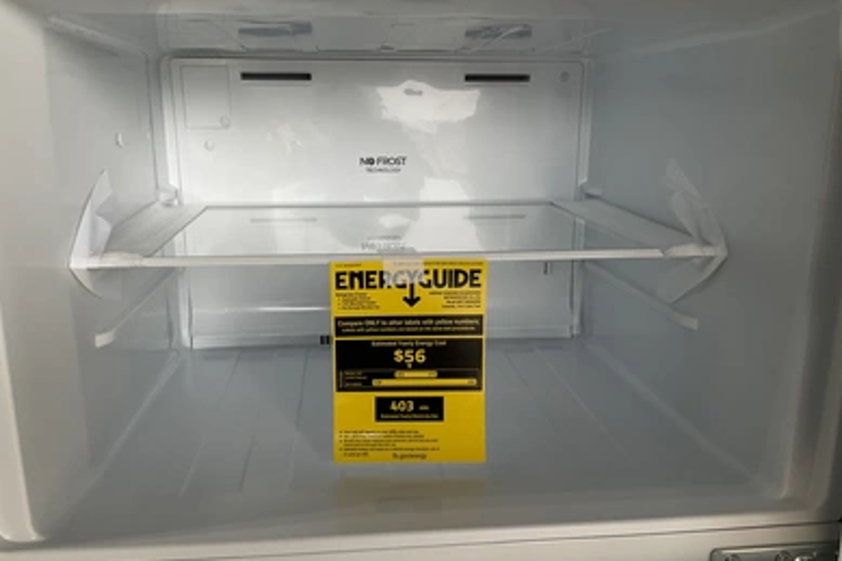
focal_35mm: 31
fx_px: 725
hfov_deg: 60.3
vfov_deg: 42.3
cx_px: 416
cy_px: 292
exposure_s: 1/190
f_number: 1.8
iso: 20
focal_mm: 3
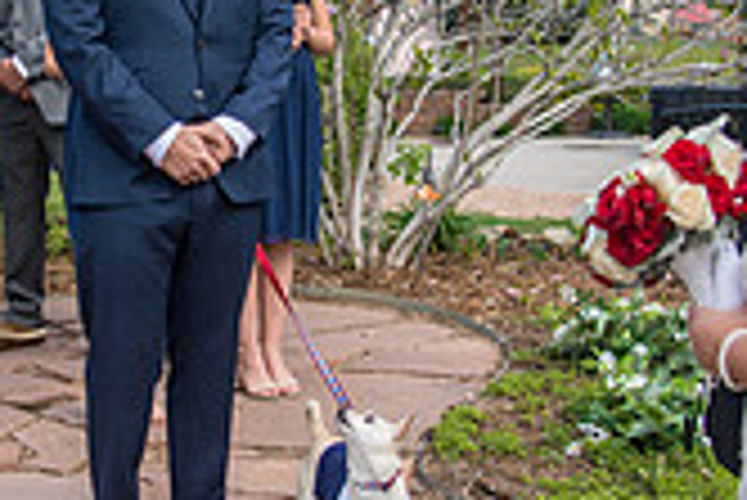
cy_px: 200
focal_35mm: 84
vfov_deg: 16.3
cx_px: 176
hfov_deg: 23.9
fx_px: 1744
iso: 400
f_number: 4
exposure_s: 1/500
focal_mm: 24
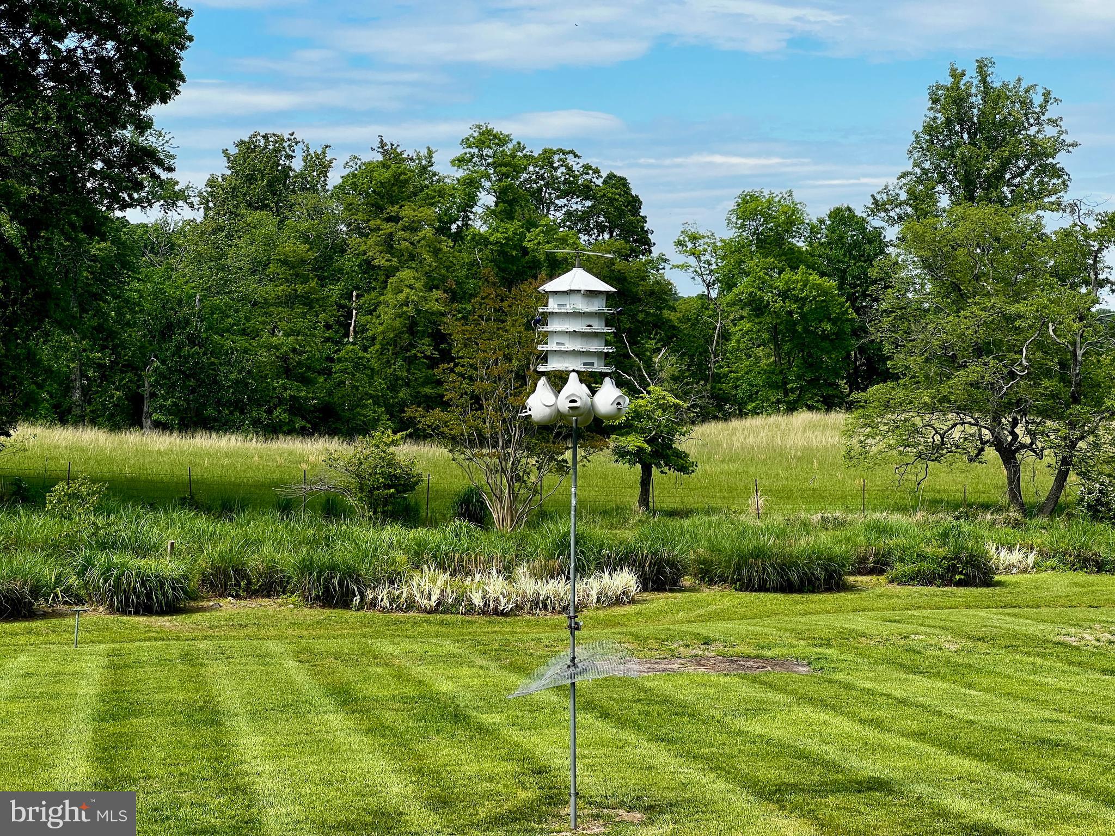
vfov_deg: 19.1
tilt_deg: -1.2
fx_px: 2480
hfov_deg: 25.3
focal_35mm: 77
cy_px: 418
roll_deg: +0.6
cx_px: 558
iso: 32
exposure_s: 1/589
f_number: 2.8
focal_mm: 9
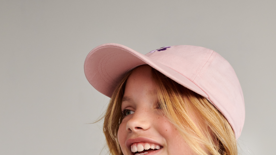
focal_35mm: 56
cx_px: 136
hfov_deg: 37.2
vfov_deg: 19.7
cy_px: 201
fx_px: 410
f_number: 7.1
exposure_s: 1/640
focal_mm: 35
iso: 1250
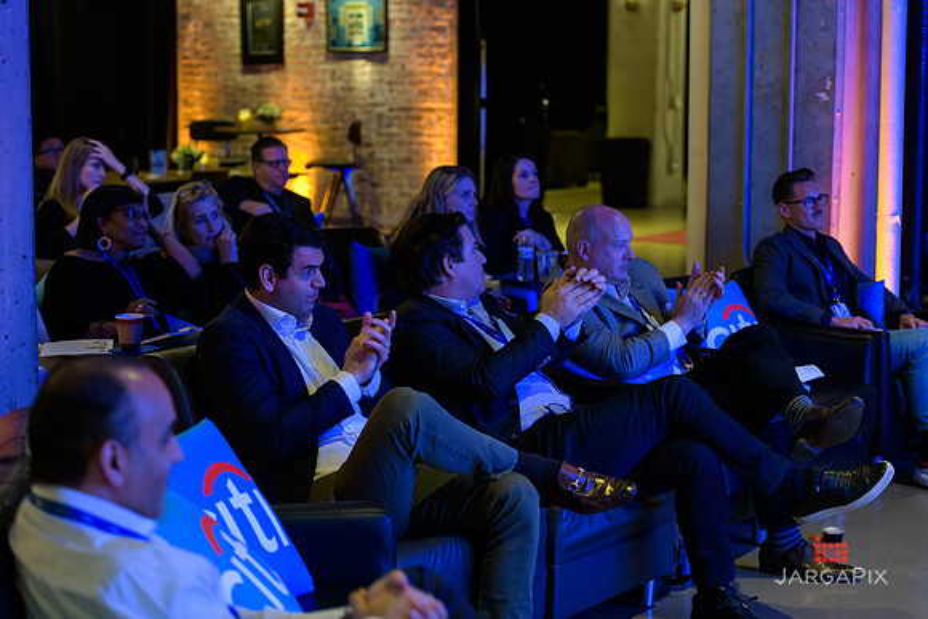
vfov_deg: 19.5
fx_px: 1805
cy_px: 310
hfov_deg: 28.8
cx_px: 464
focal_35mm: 70
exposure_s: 1/60
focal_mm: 70
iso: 1600
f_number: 3.2
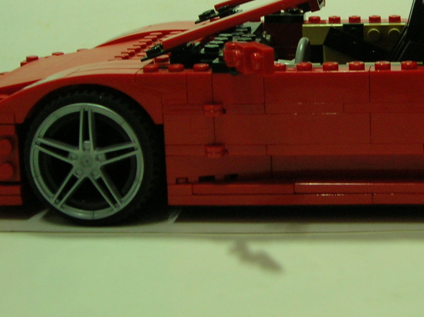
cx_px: 363
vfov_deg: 17.2
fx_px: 1028
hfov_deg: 22.8
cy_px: 16
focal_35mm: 84
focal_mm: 6.4
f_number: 3
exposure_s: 1/4.3
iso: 77
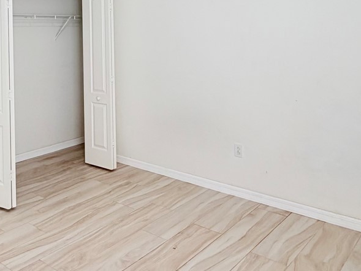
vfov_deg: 35.7
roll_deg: +1.3
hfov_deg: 46.9
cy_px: 32
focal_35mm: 38
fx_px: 396
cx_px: 83
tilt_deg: +0.2
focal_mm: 2.22
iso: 80
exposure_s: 1/120
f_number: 2.2
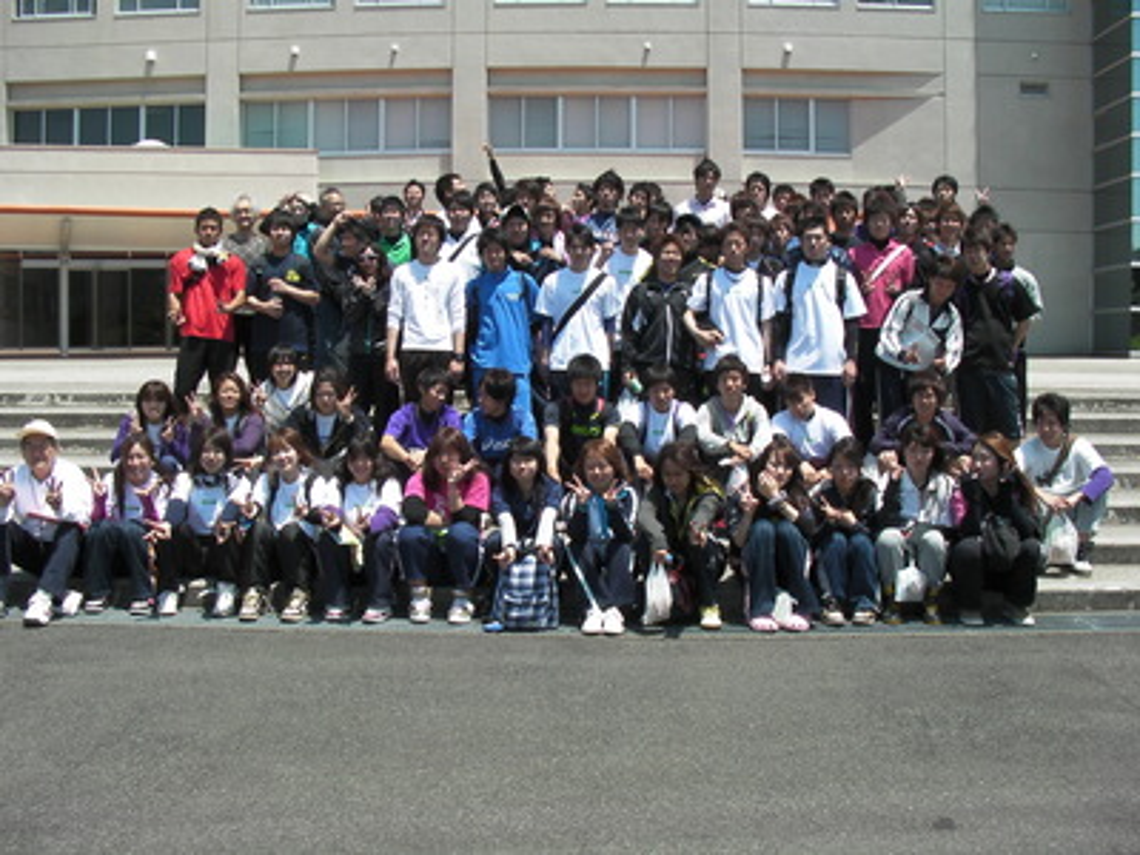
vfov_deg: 37.7
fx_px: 1251
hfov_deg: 49.0
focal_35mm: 38
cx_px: 570
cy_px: 428
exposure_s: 1/360
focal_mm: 6.3
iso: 50
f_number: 4.7
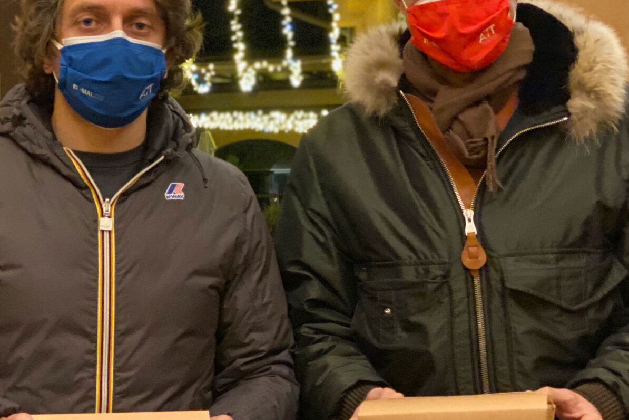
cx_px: 278
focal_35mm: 116
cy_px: 140
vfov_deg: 11.8
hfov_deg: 17.6
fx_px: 2027
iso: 640
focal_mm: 6
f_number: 2
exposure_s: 1/14
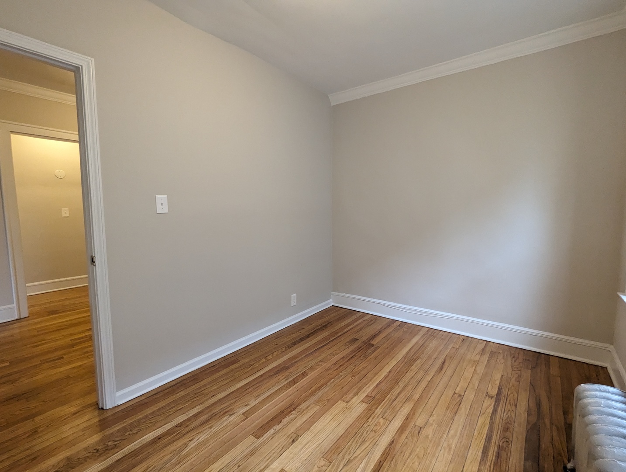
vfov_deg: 78.3
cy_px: 236
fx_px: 290
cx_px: 313
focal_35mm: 16
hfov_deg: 94.4
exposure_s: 1/60
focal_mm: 2.35
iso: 271
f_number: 2.2
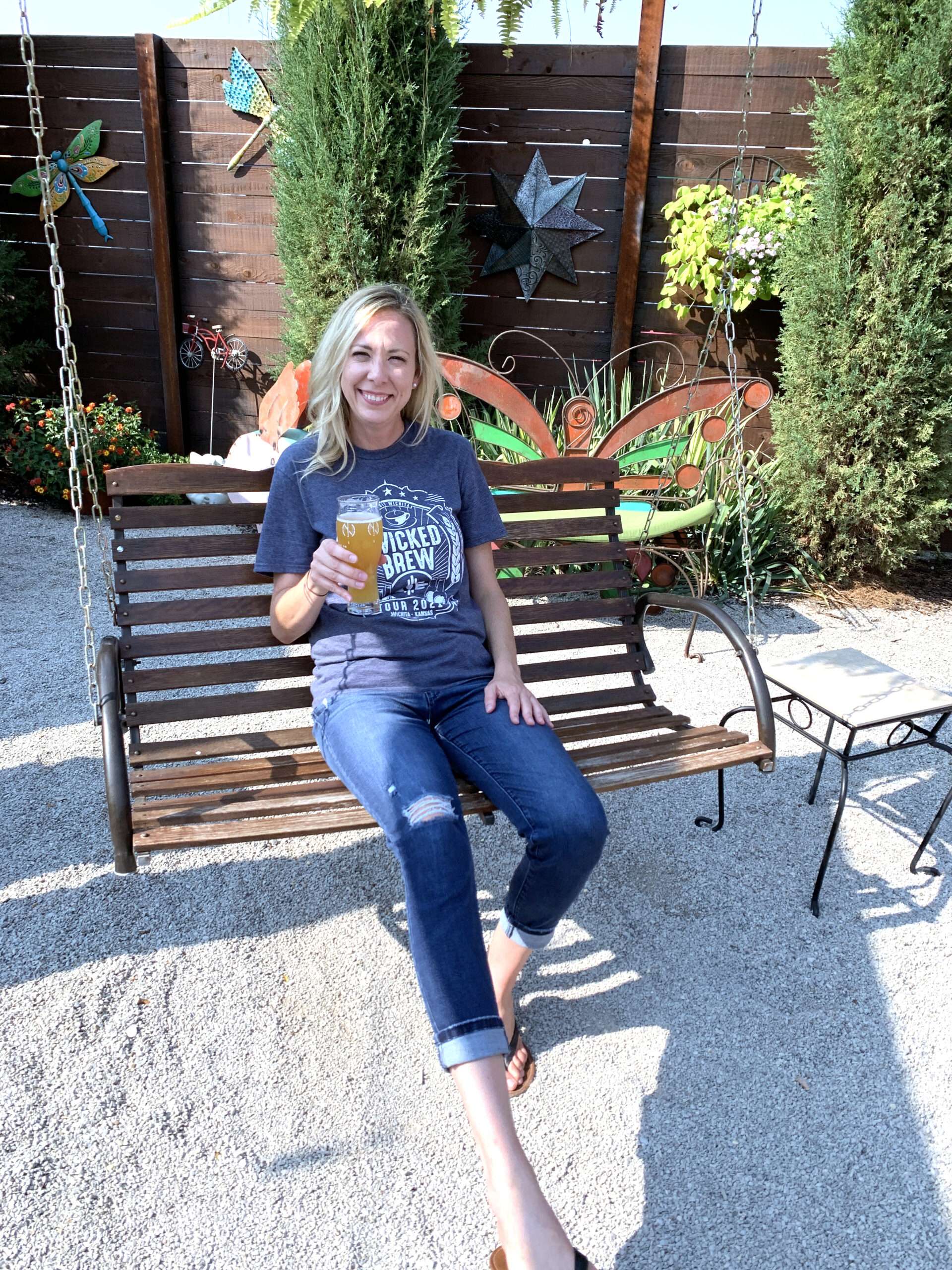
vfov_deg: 67.3
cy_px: 635
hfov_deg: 53.1
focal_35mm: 26
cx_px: 476
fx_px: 953
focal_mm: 4.25
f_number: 1.8
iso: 25
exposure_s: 1/1021
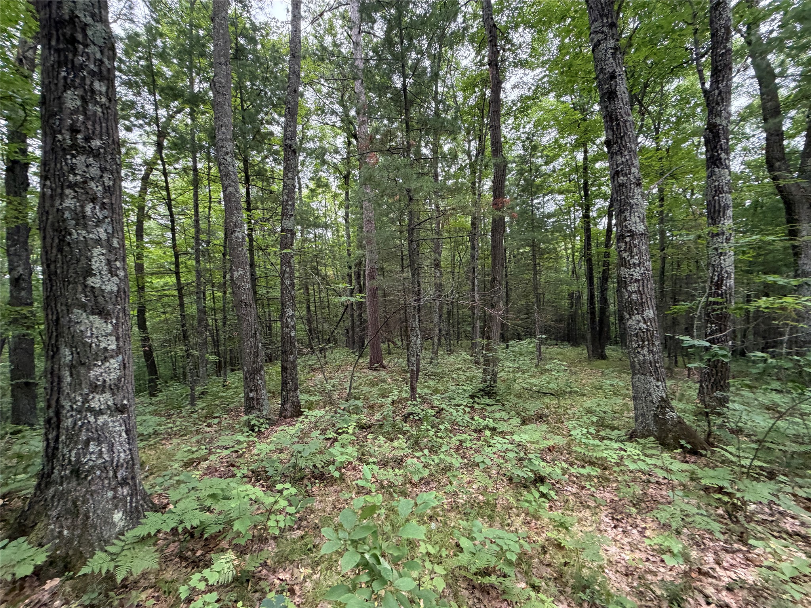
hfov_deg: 102.1
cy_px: 304
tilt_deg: -1.3
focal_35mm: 14
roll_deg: +0.3
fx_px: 328
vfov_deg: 85.7
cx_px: 406
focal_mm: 2.22
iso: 320
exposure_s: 1/107
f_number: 2.2
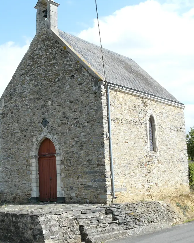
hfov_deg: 27.5
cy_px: 117
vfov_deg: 34.1
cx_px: 76
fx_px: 395
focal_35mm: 55
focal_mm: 6
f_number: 5.6
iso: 100
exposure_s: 1/200
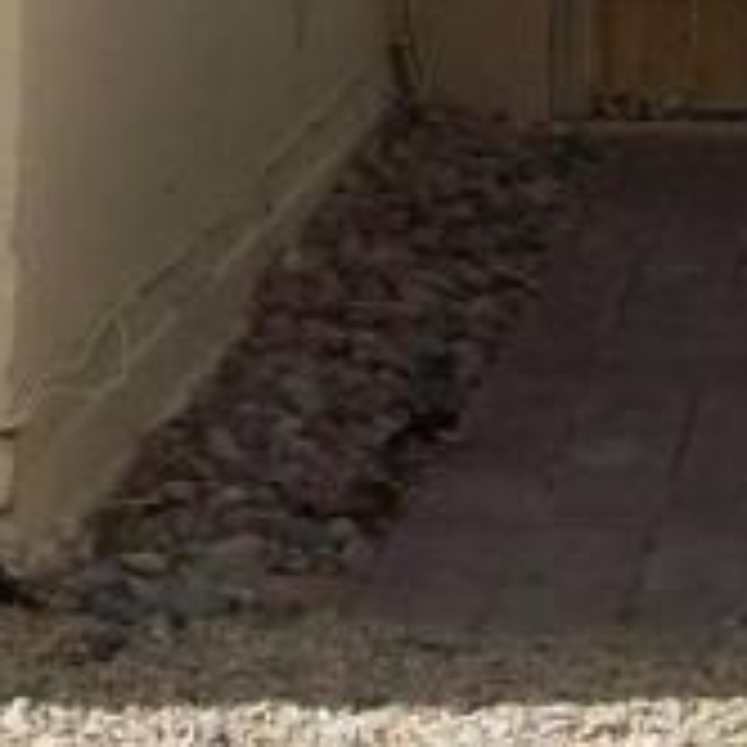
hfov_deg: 8.7
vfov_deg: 8.8
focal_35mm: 196
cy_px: -94
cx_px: -310
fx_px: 4785
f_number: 4.8
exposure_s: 1/613
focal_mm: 6
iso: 80
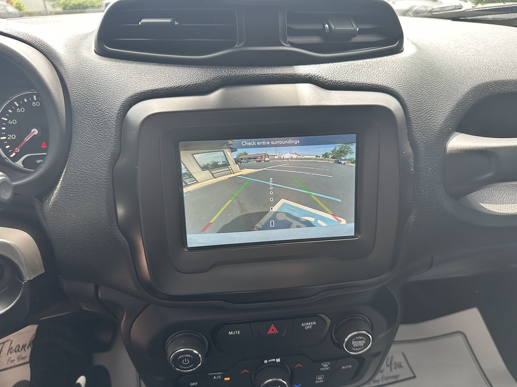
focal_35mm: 24
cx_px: 258
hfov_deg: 71.6
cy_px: 194
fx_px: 358
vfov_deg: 56.8
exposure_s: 1/272
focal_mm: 6.86
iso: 125
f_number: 1.78
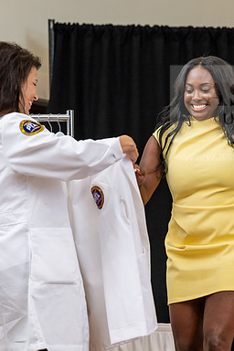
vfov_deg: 10.9
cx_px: 143
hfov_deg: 7.3
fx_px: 1843
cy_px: 176
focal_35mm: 189
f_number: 3.5
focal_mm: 125
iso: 1600
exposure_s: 1/200
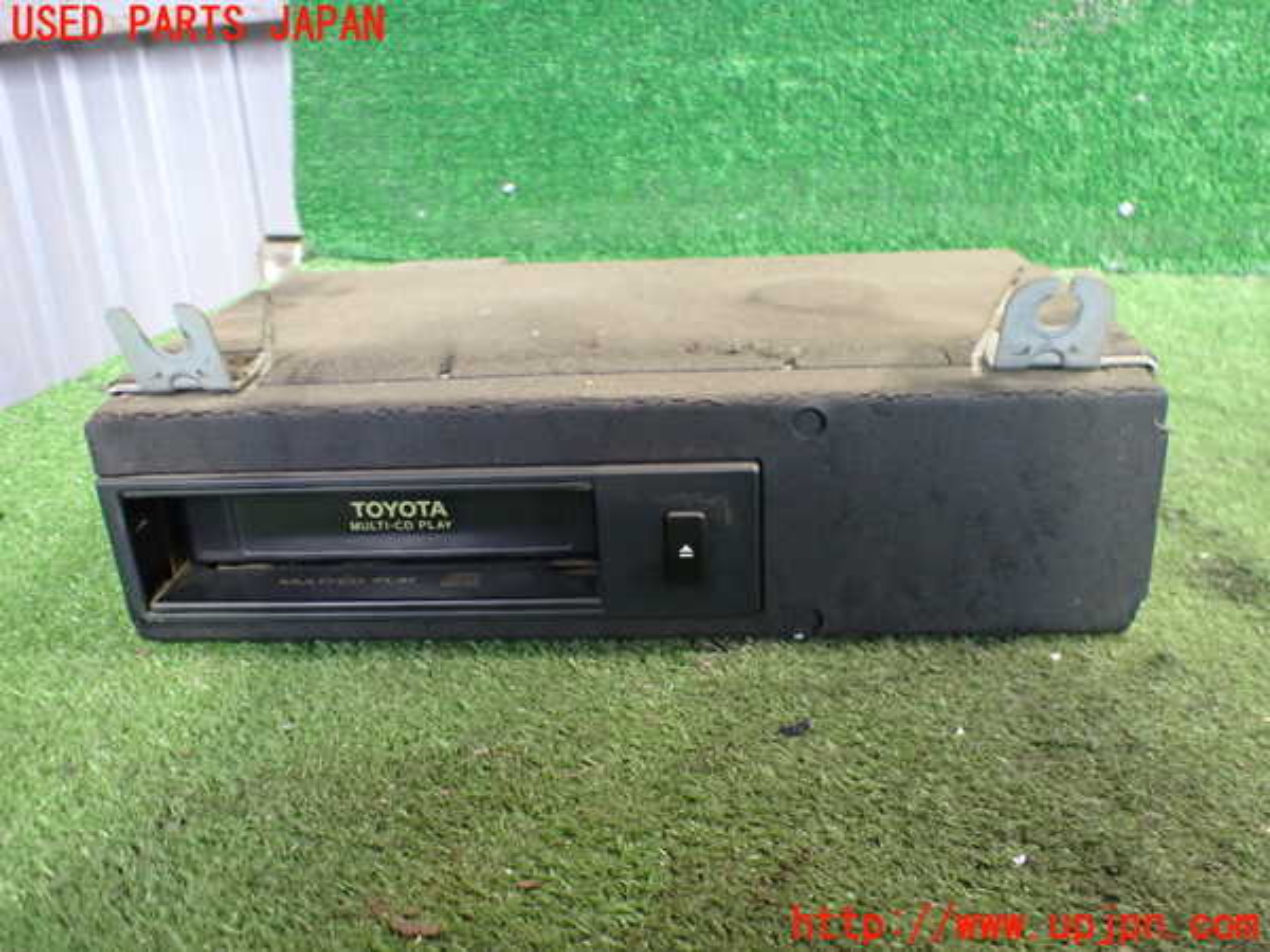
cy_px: 476
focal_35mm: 30
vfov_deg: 46.8
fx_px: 1101
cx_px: 635
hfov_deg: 60.0
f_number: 2.3
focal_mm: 5.4
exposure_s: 1/30
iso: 800
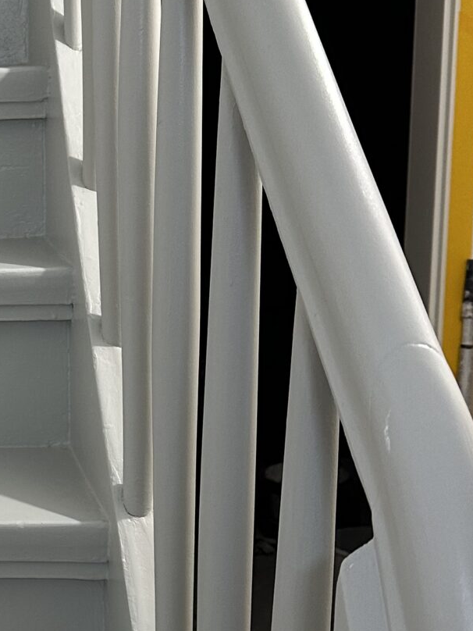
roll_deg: +0.5
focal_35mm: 76
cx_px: -271
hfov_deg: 17.2
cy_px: 303
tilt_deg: -9.7
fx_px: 1385
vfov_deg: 25.7
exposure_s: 1/50
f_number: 1.78
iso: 125
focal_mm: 6.86
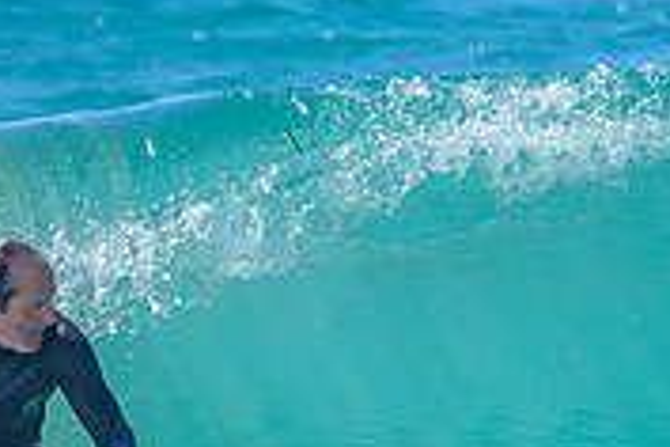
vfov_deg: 0.4
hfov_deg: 0.6
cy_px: 427
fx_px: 67237
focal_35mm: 3613
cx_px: 232
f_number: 6.3
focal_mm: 800
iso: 450
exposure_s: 1/3200
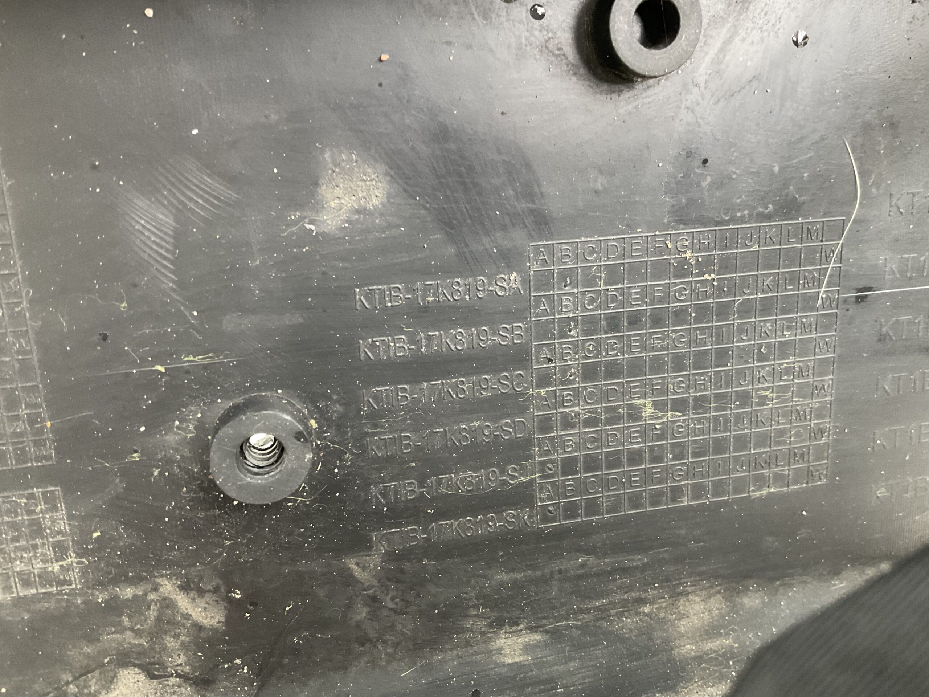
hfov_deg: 61.7
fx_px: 778
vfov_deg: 48.2
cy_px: 348
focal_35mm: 29
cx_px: 464
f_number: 1.8
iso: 250
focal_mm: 3
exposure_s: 1/33
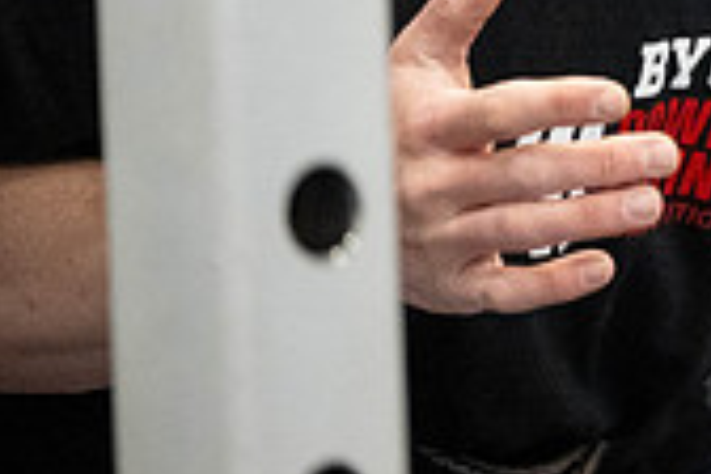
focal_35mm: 689
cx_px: 1083
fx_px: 13607
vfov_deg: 2.0
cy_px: -209
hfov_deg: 3.0
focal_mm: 200
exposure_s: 1/200
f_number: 2.8
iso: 6400
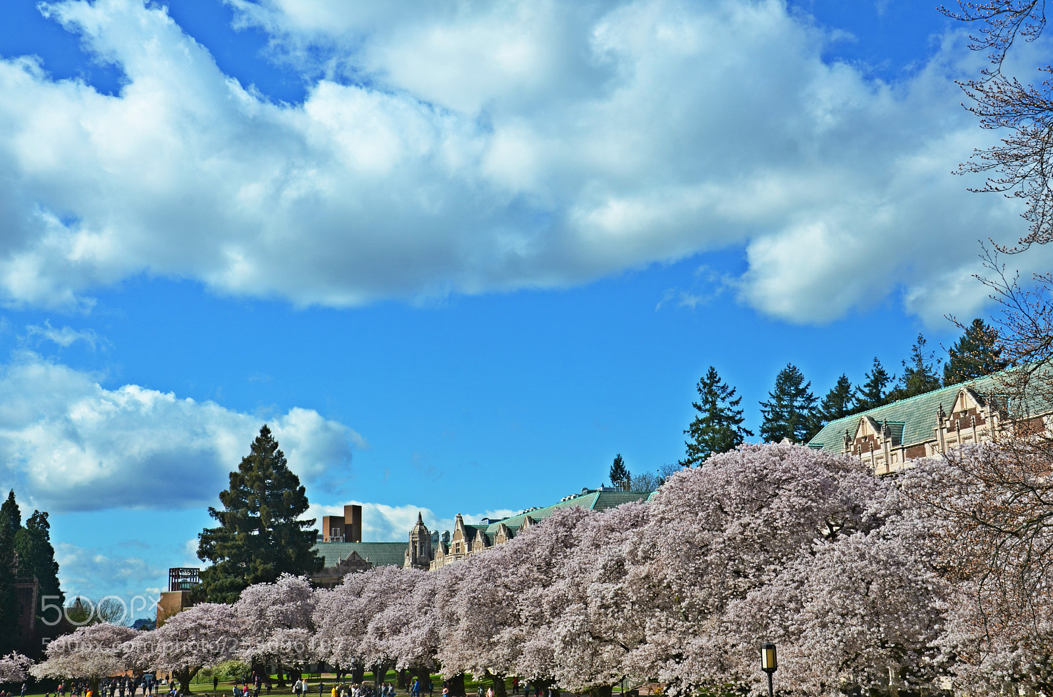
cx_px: 526
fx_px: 1226
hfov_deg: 46.5
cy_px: 348
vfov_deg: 31.7
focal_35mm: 42
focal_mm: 28
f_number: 9
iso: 100
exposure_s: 1/320
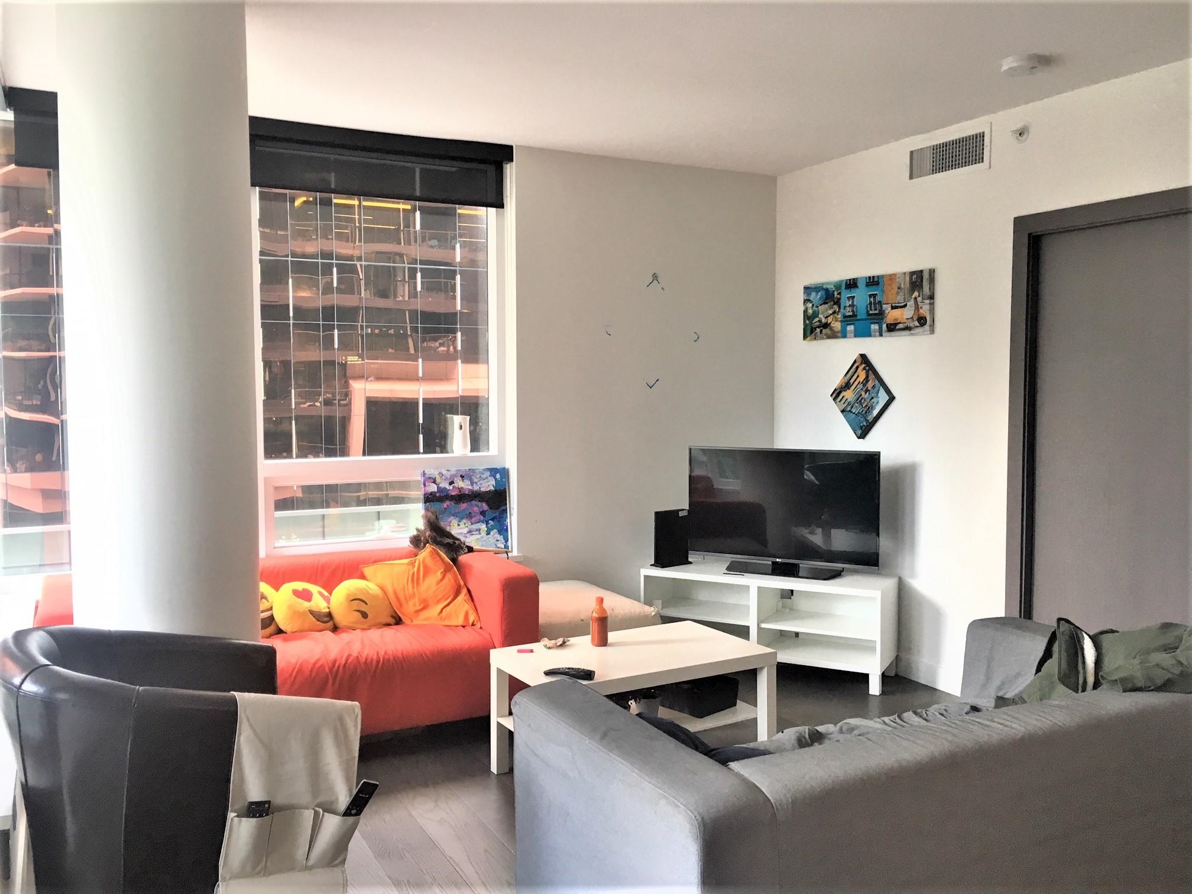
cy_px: 447
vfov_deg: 48.2
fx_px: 999
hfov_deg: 61.7
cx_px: 596
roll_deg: -0.4
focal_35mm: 29
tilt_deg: -3.5
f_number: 2.2
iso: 32
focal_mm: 4.15
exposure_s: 1/30
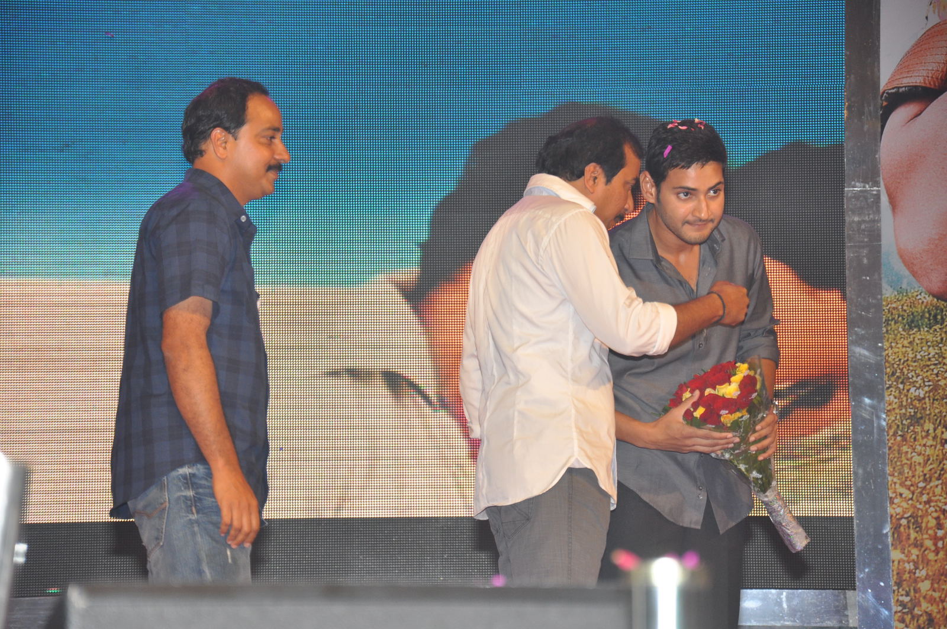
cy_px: 314
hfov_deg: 13.1
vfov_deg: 8.7
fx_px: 4138
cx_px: 474
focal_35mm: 158
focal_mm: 105
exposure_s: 1/125
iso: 640
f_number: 6.3
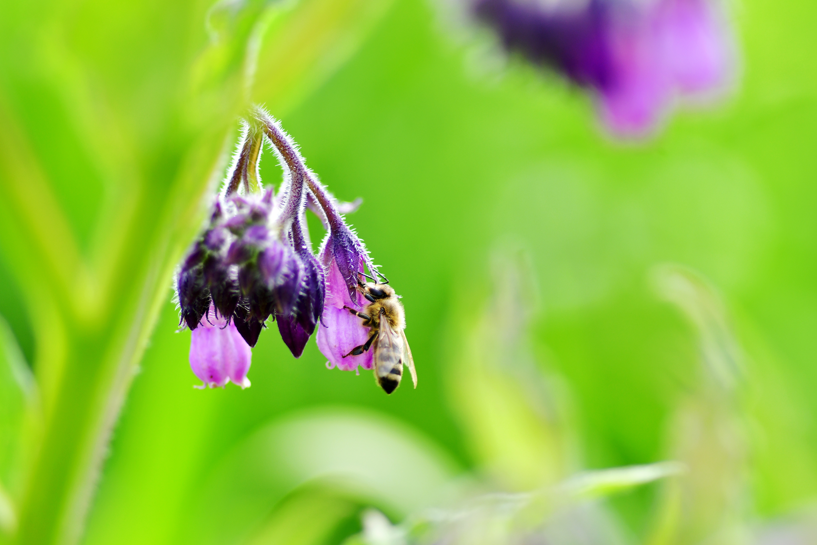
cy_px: 276
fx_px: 3472
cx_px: 403
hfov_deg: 13.4
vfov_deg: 9.0
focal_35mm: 153
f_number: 3.5
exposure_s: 1/667
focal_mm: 100
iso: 100
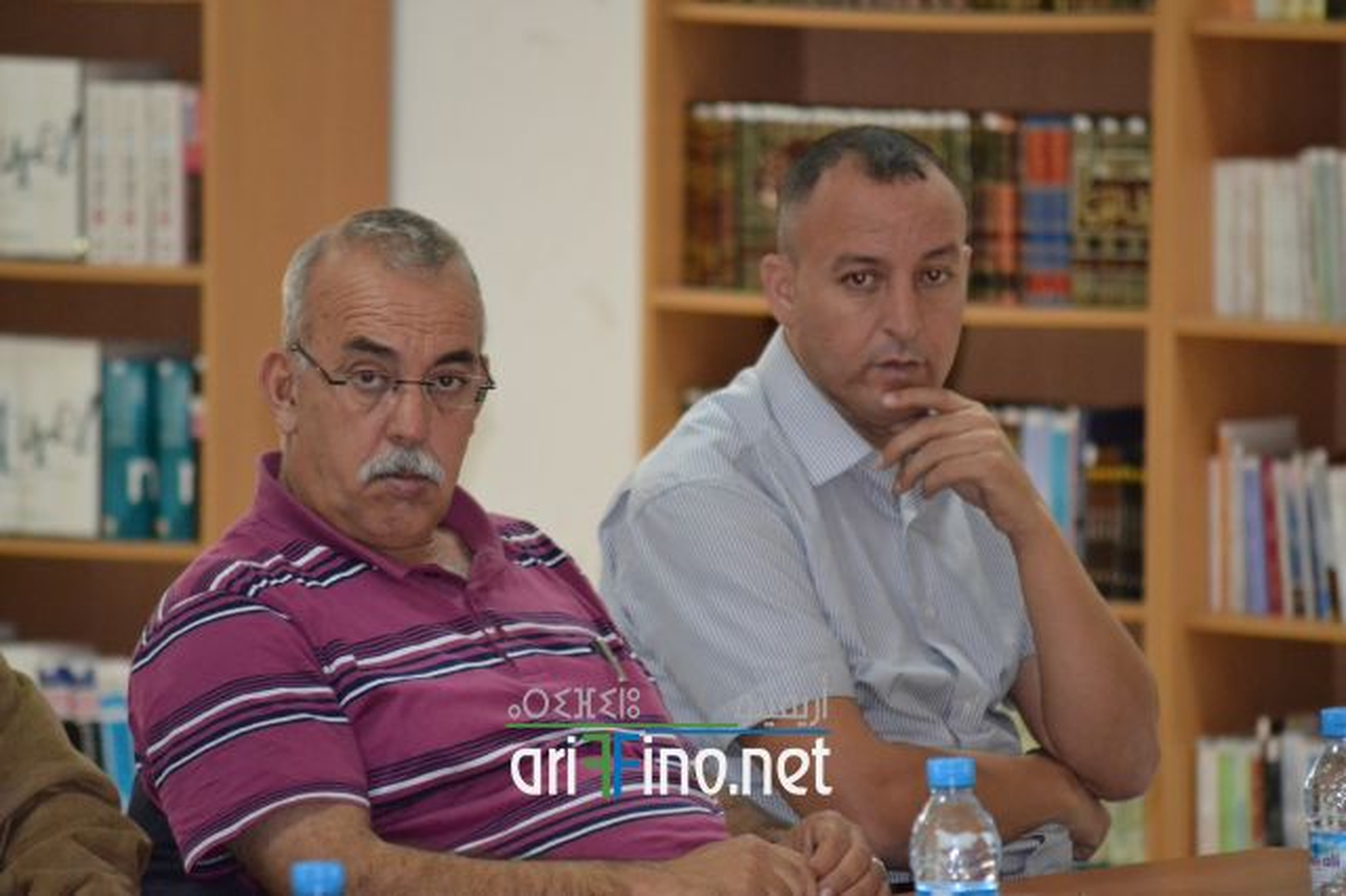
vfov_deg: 4.6
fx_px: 11210
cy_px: 448
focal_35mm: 300
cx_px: 673
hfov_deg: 6.9
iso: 3200
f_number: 5.6
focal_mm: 200
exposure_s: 1/60
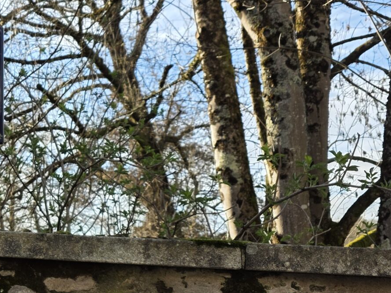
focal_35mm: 66
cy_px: 124
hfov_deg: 26.5
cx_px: -62
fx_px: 745
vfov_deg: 22.2
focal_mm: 6.3
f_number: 1.7
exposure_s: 1/1567
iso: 80
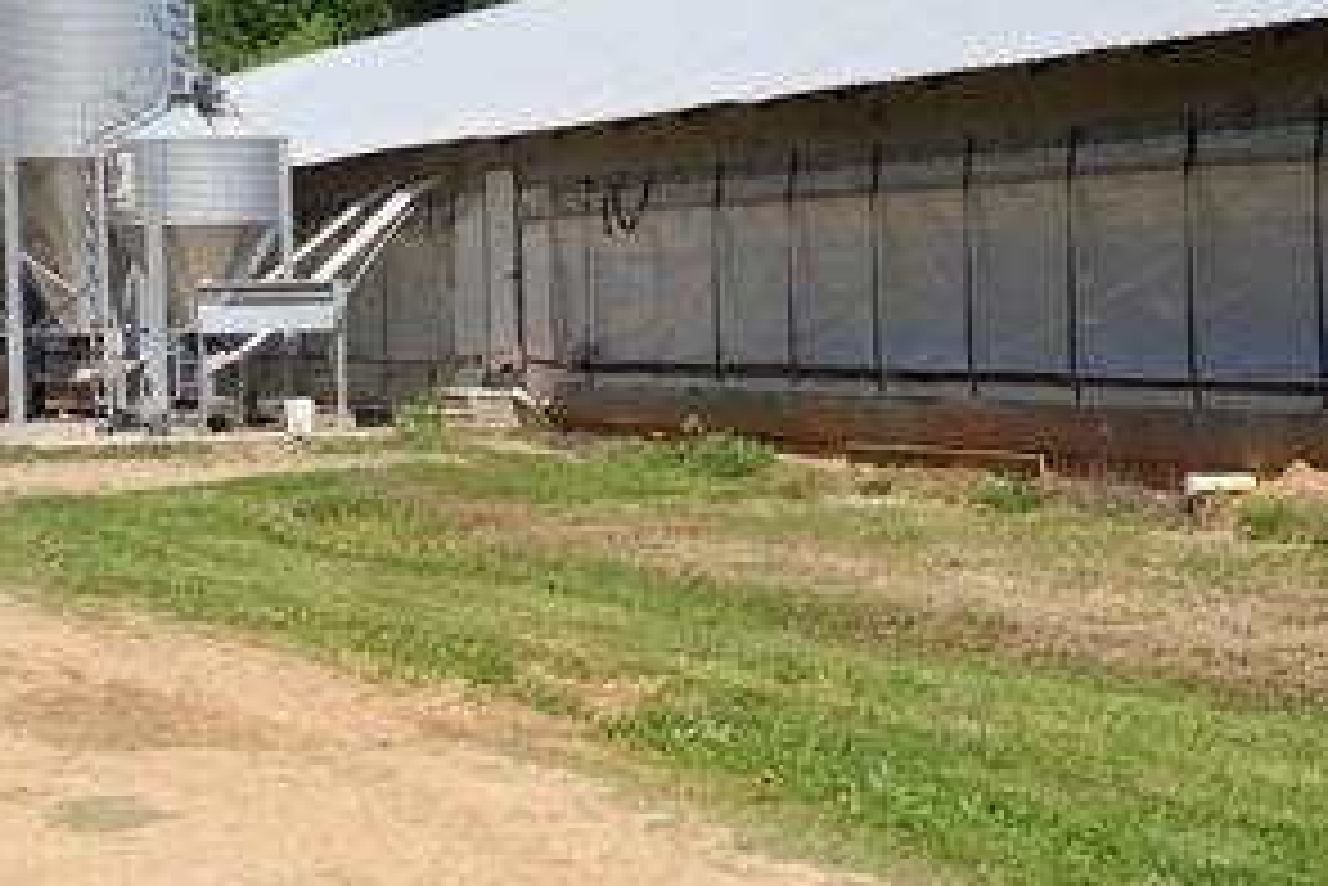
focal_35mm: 99
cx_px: 536
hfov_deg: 20.6
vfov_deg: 13.8
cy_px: 274
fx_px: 3654
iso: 400
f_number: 4
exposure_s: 1/3200
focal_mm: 65
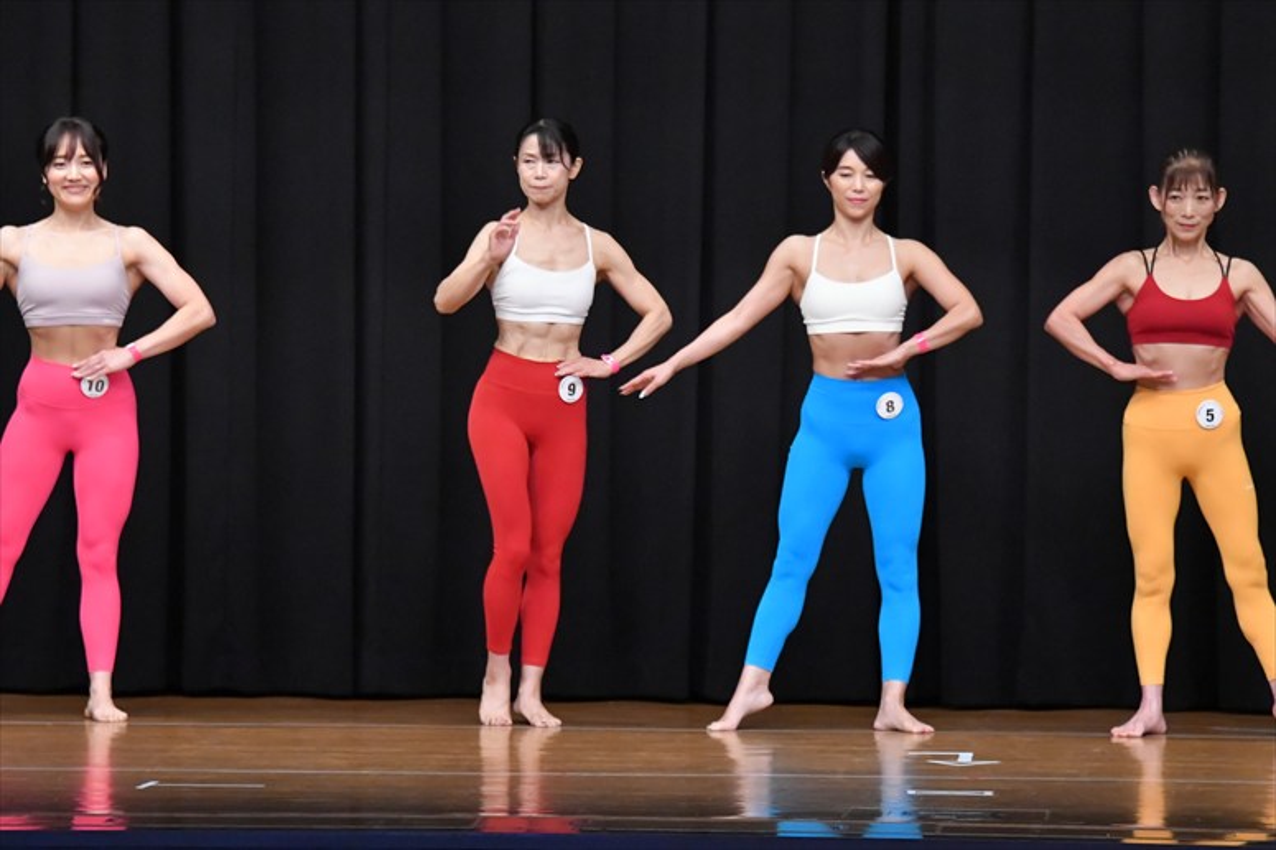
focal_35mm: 225
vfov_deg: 6.1
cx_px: 638
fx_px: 7971
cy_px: 425
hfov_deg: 9.2
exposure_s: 1/400
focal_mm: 150
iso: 8000
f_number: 5.6
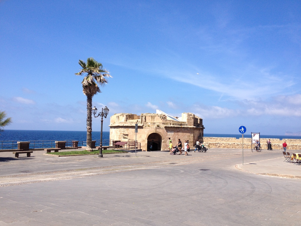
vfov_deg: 40.7
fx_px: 304
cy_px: 113
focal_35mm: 35
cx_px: 150
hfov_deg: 52.6
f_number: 2.4
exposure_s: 1/1783
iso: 50
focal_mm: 4.28
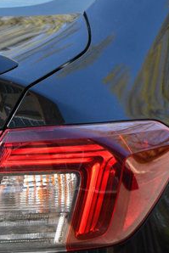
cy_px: 163
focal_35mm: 296
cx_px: -42
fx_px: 2082
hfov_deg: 4.6
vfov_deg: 7.0
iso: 200
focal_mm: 92
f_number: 6.3
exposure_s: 1/250
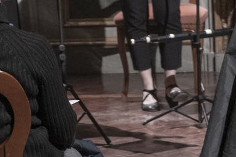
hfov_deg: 8.2
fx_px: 1605
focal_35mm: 245
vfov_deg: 5.6
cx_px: 400
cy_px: -17
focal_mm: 42.9
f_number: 4
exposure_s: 1/125
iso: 5000
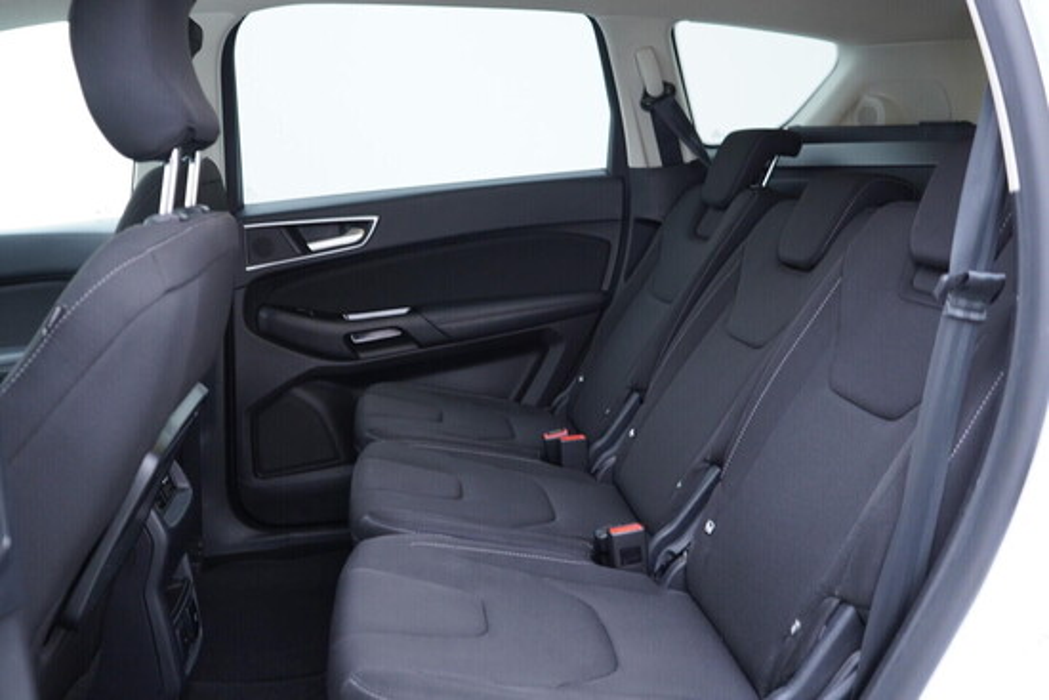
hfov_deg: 53.1
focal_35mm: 36
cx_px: 524
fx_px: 1049
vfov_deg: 36.9
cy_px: 350
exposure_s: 1/40
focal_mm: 24
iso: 400
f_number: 2.8
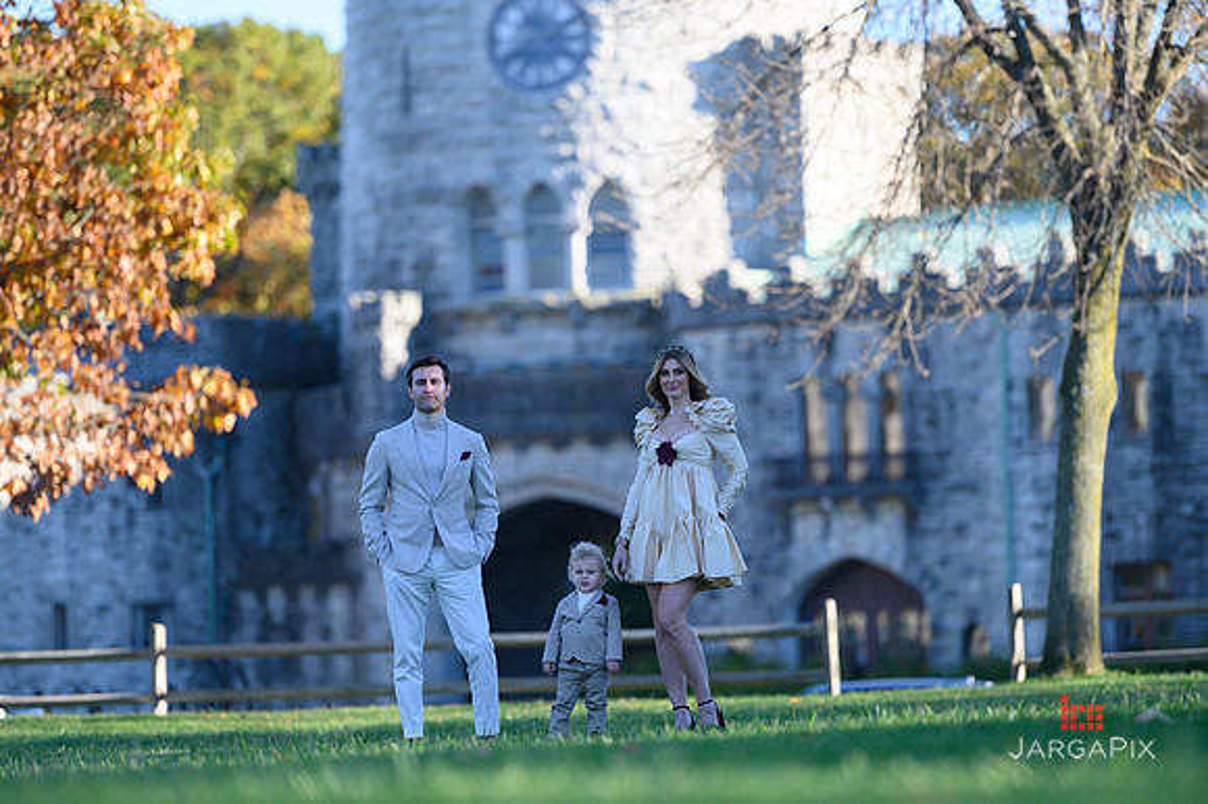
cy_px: 402
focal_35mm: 200
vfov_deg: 6.9
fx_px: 6707
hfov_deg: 10.3
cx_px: 604
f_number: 3.2
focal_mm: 200
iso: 1600
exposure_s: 1/6400
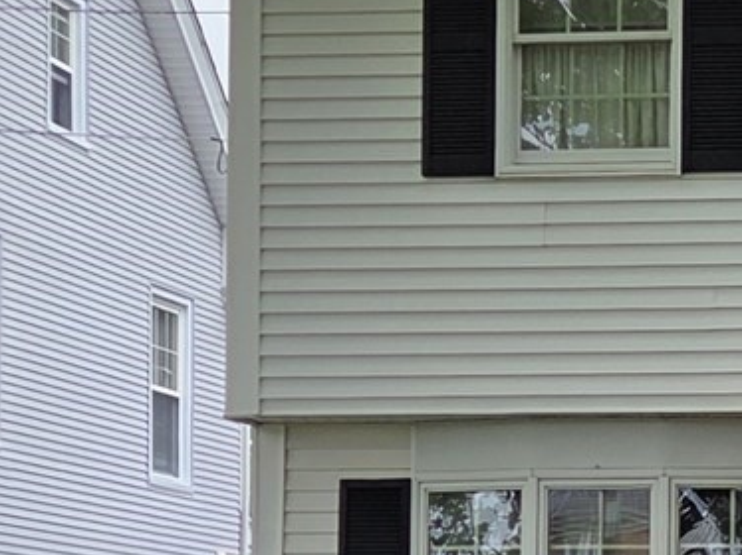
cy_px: 672
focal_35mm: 126
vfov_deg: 11.5
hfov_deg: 14.8
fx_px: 2699
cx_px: 1046
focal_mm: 5.4
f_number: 1.8
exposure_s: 1/2397
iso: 80
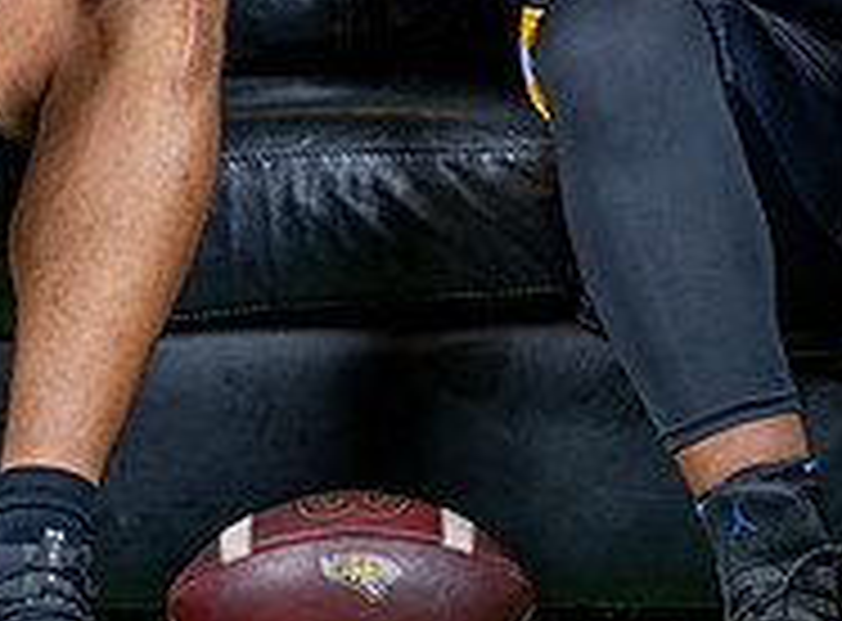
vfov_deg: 6.3
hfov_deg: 8.6
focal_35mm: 230
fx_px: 5562
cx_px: 592
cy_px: -256
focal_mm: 56
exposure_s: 1/200
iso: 100
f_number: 6.3
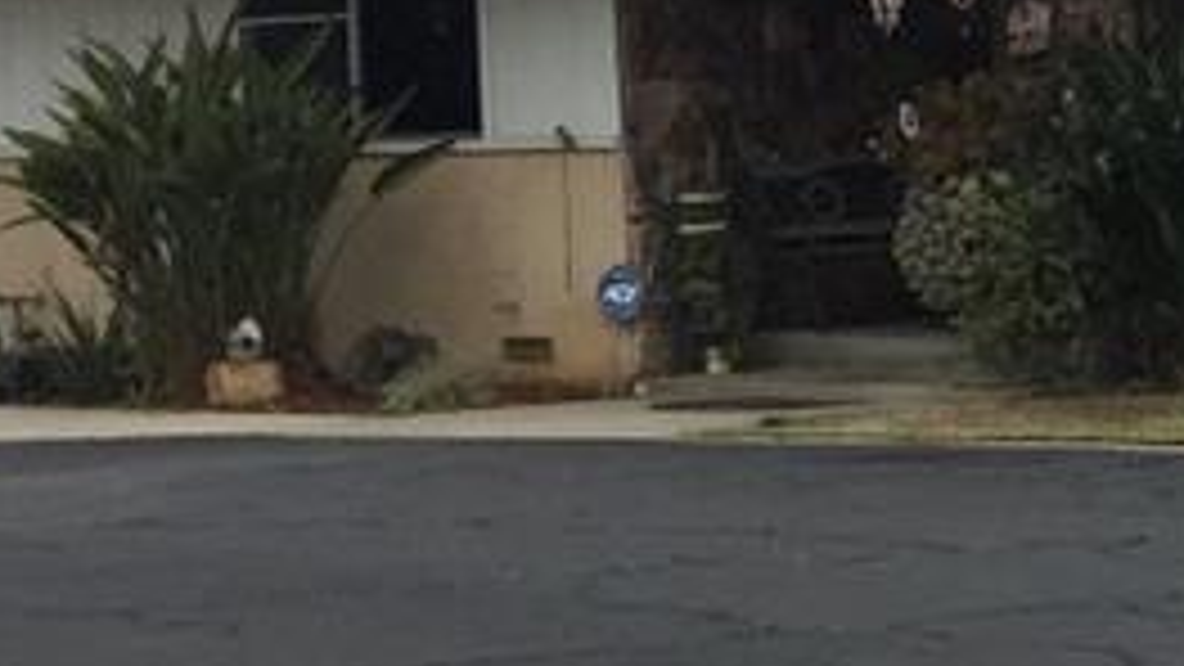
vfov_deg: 6.7
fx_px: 5652
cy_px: 346
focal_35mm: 180
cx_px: 2535
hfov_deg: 10.7
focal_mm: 4.15
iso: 32
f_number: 2.2
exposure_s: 1/1236
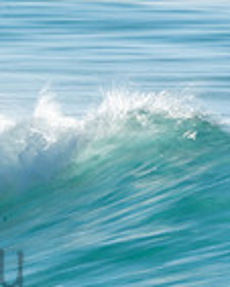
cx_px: -191
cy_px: 241
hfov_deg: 0.7
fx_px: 19643
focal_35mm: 2311
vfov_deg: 0.8
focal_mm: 400
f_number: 29
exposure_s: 1/20
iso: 100
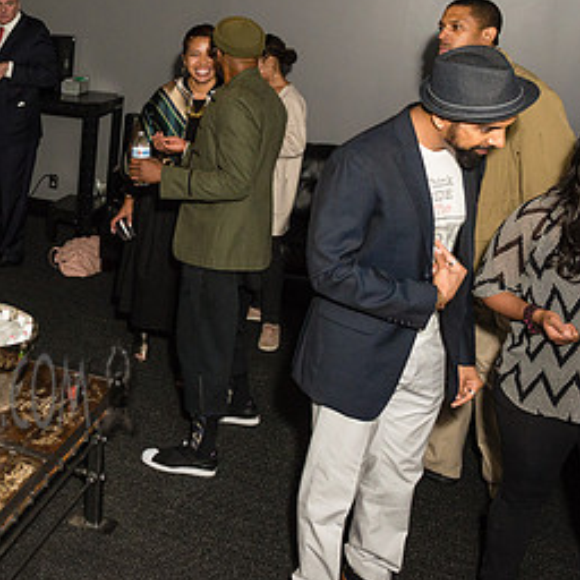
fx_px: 910
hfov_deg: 31.5
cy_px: 176
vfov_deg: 34.9
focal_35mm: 48
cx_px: -52
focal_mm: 24
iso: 1600
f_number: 4.5
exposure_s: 1/400
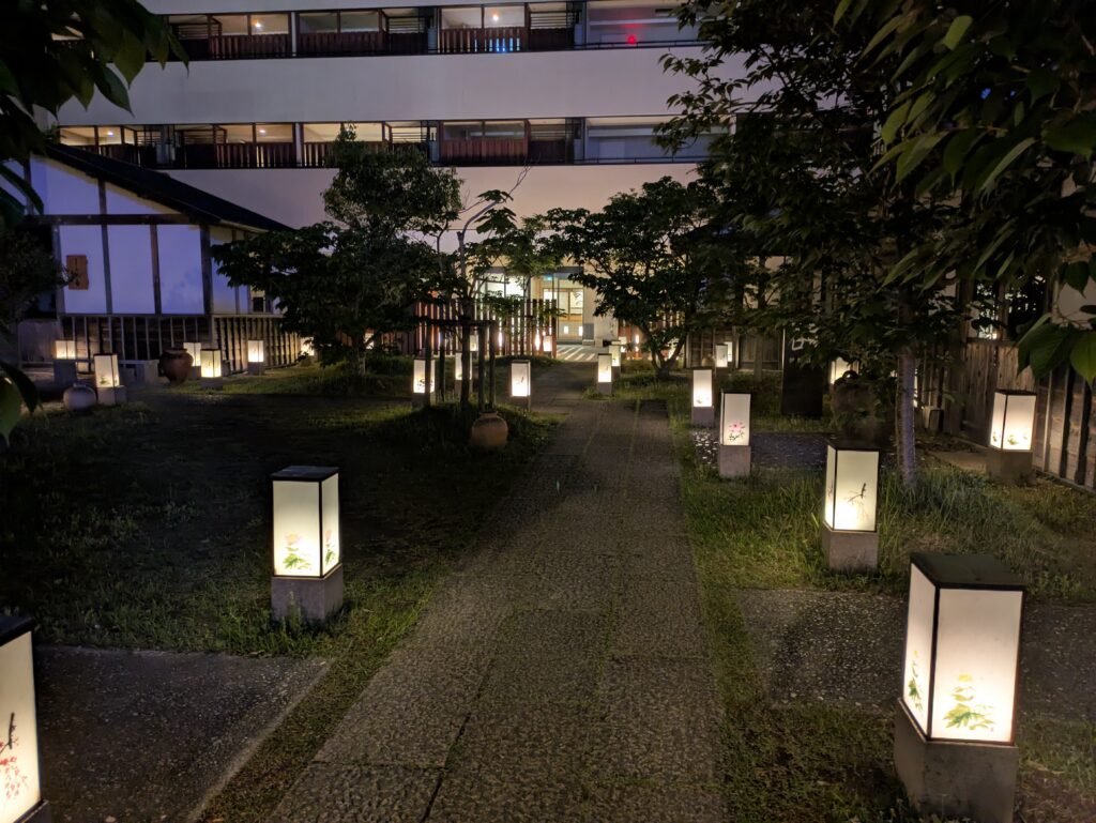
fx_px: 792
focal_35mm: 25
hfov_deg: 69.4
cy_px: 412
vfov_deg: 54.9
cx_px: 548
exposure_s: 1/15
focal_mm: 5.43
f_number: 1.89
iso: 229
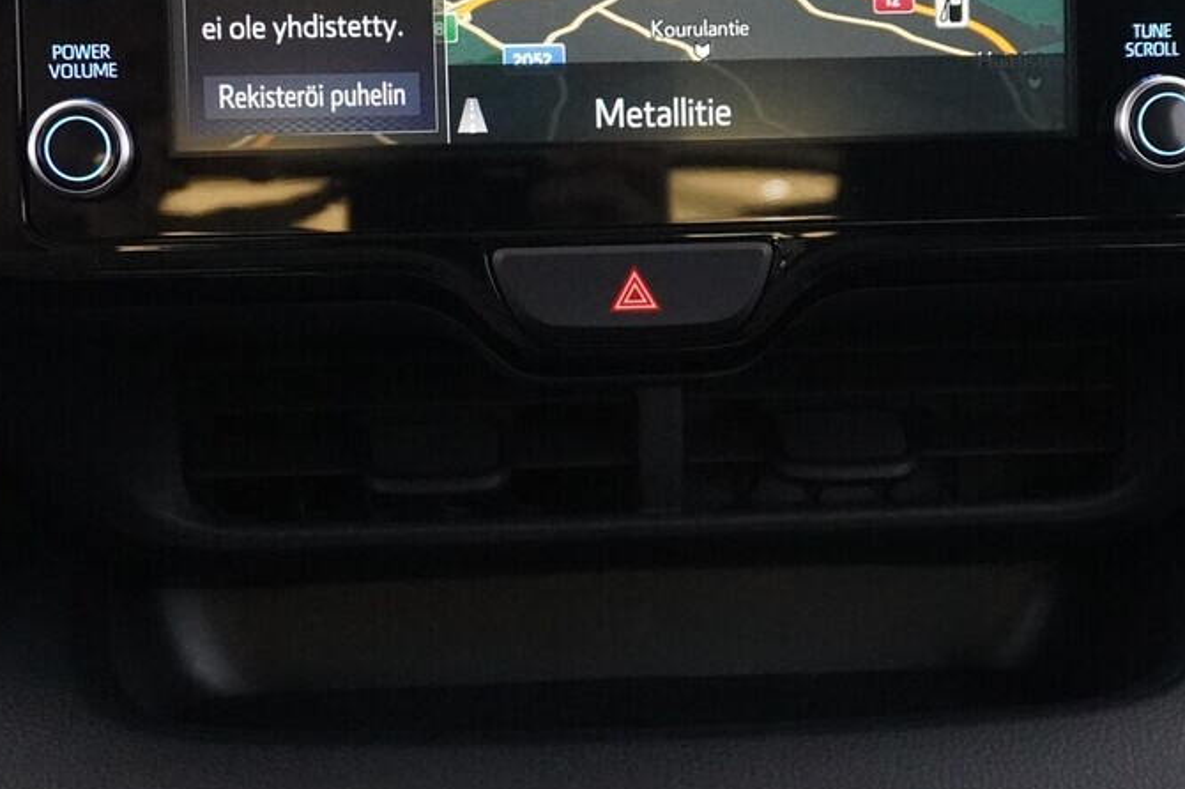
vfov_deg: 17.9
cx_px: 670
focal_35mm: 76
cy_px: 412
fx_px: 2507
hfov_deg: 26.6
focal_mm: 21
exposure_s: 1/40
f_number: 4
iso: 6400
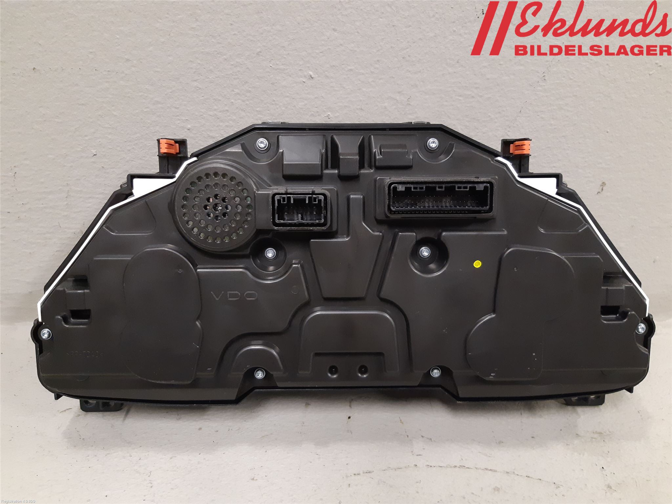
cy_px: 252
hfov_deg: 67.3
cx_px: 336
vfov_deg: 53.1
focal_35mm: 26
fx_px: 505
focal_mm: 3.93
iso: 250
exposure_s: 1/50
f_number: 1.7
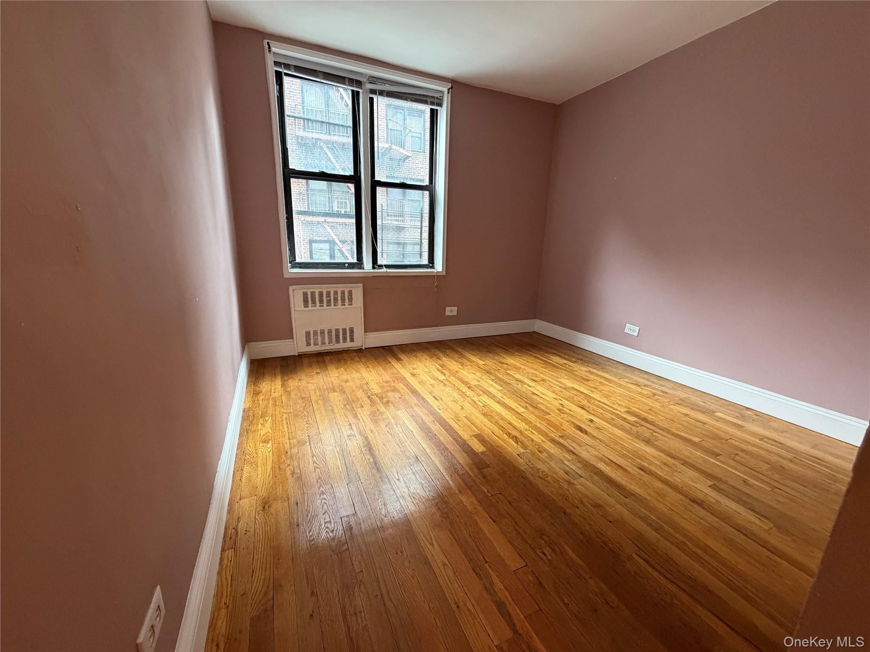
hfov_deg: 102.1
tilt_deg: -13.4
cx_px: 435
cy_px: 326
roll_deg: -0.8
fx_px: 352
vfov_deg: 85.7
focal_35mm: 14
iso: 320
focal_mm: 2.22
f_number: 2.2
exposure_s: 1/60
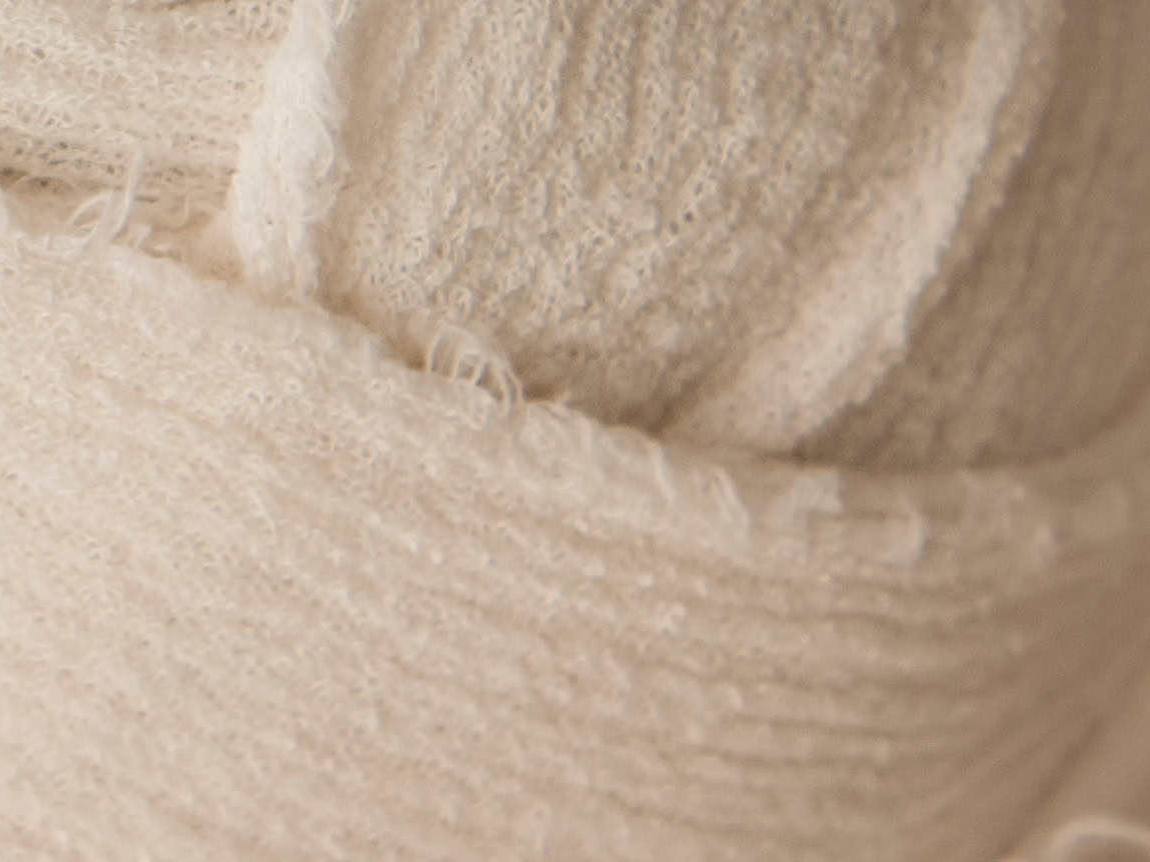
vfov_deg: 5.6
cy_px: -719
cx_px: -1397
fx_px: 8703
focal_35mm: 262
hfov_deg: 7.2
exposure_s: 1/200
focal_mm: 38
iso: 160
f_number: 4
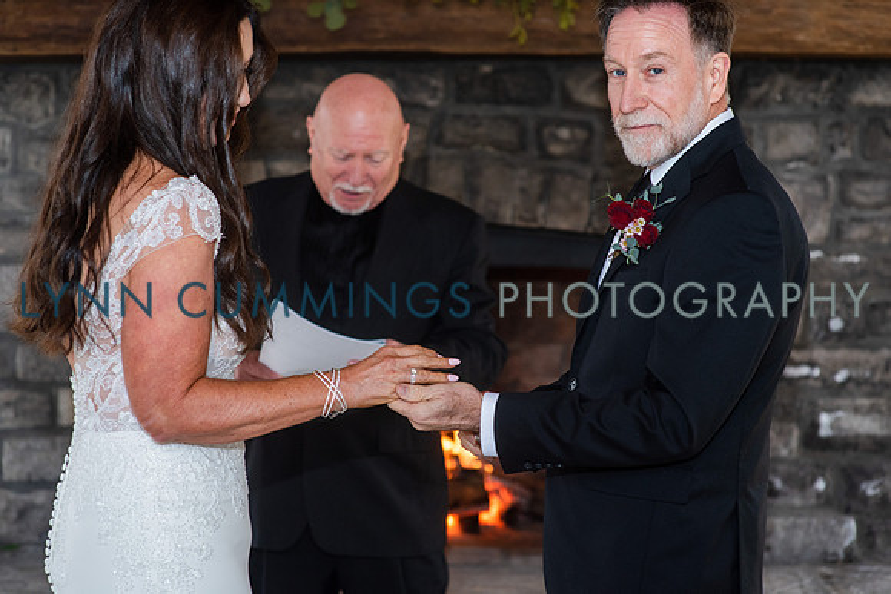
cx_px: 446
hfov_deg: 23.9
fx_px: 2104
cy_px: 297
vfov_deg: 16.1
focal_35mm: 85
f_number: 3.2
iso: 640
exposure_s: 1/125
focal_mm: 85
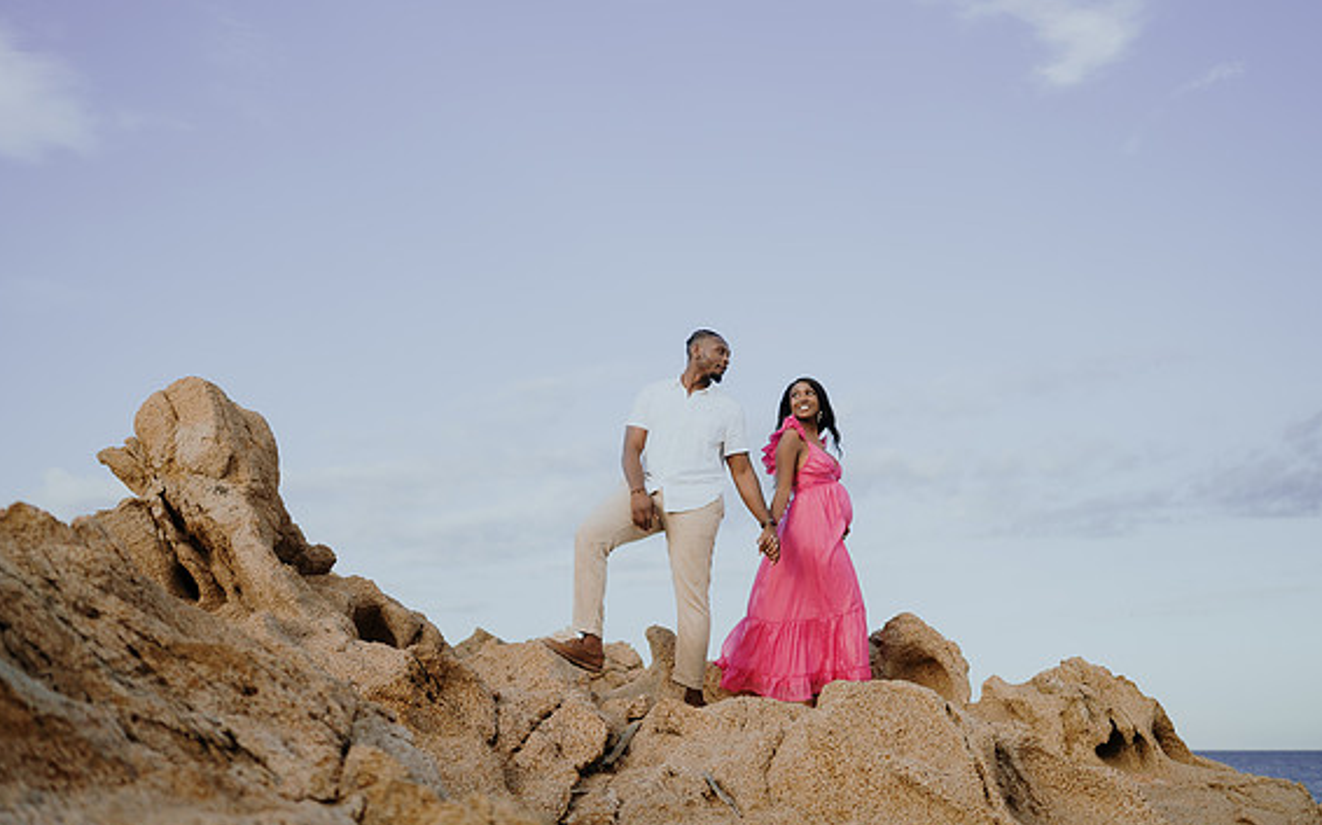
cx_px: 652
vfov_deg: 34.4
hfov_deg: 52.8
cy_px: 396
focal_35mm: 37
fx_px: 1332
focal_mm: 35
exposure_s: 1/3200
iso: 100
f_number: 1.8
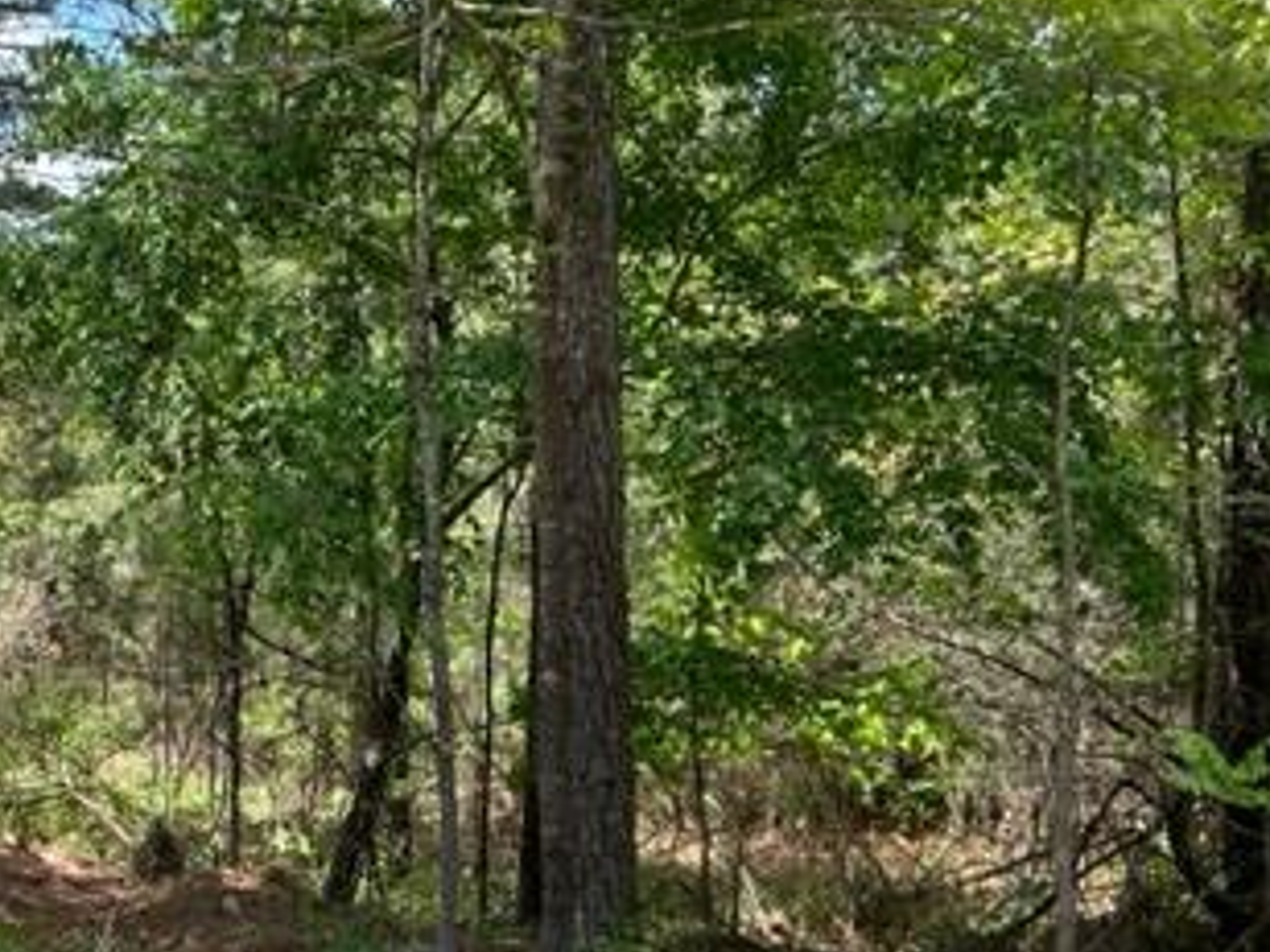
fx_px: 1981
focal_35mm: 54
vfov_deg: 27.0
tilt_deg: -1.9
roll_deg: +0.3
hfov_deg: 33.1
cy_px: 462
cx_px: 58
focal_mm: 5.7
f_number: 1.5
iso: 50
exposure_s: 1/743
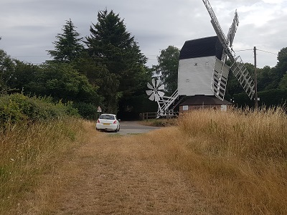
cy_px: 108
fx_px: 216
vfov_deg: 53.1
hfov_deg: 67.3
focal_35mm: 26
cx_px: 144
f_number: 1.7
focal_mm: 4.2
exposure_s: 1/3504
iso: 50
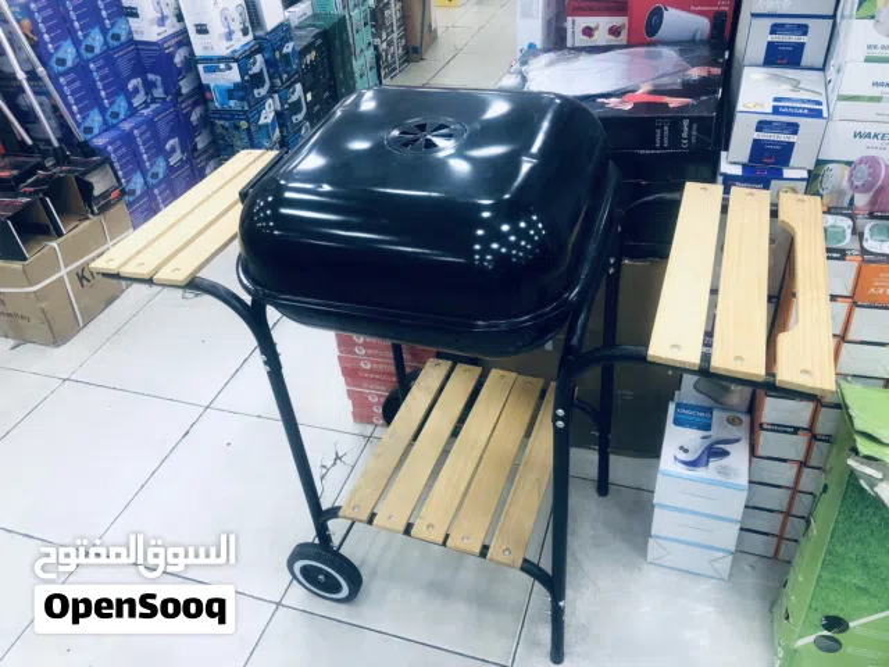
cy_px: 334
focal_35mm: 28
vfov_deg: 49.7
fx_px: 719
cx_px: 444
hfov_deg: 63.4
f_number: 1.8
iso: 50
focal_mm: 4
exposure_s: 1/120
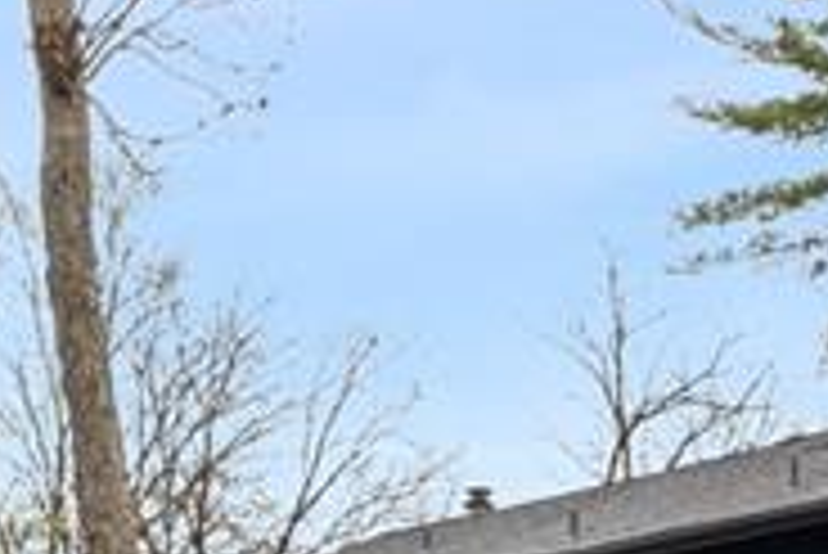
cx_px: 702
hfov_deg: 22.3
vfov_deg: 13.5
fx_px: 2061
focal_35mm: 90
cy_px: 1040
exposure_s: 1/13
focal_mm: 16.1
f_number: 22
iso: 100
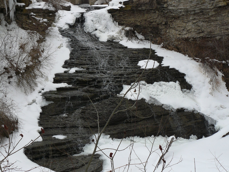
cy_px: 86
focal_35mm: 60
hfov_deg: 32.2
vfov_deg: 24.4
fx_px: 397
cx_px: 114
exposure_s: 1/320
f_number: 5.6
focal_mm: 10.1
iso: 100
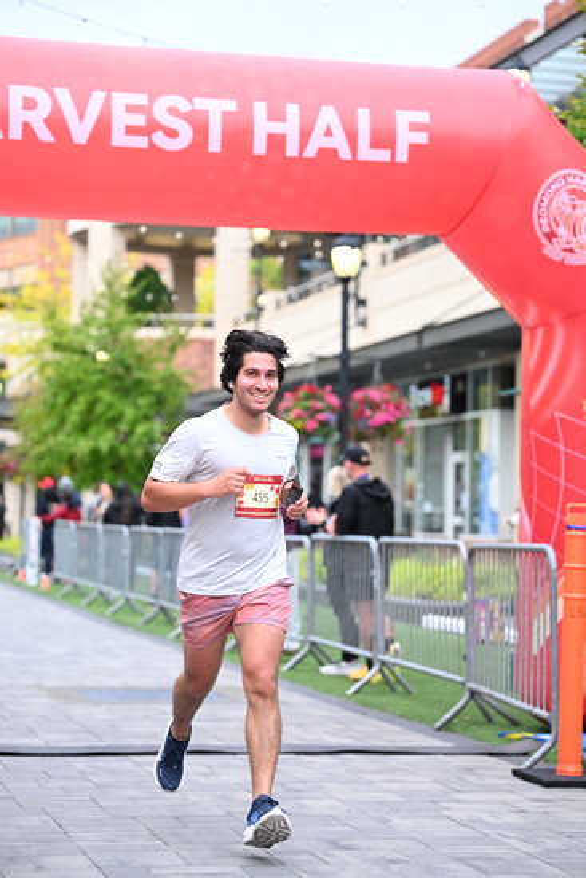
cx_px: 293
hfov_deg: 16.1
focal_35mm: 85
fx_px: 2074
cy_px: 439
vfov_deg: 23.9
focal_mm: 85
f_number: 2.8
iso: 1000
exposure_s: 1/1600
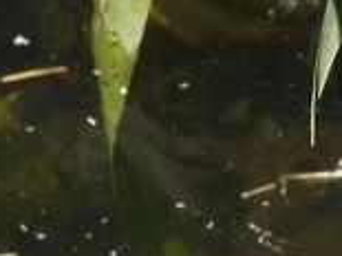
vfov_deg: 0.9
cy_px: 66
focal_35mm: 1651
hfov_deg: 1.2
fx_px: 16299
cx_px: -152
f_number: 6.3
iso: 100
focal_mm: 71.4
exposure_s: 1/250
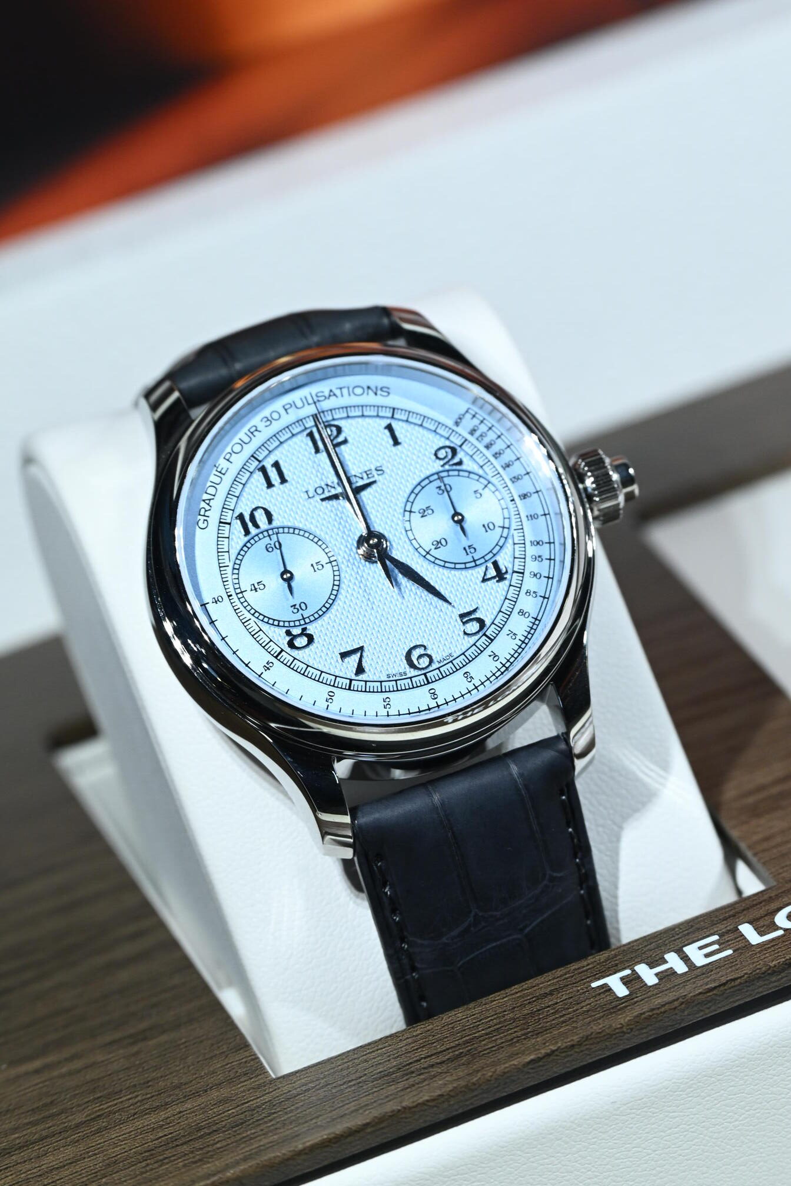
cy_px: 593
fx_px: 7909
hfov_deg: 5.7
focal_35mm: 240
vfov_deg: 8.6
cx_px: 396
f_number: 8
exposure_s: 1/100
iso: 800
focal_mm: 160
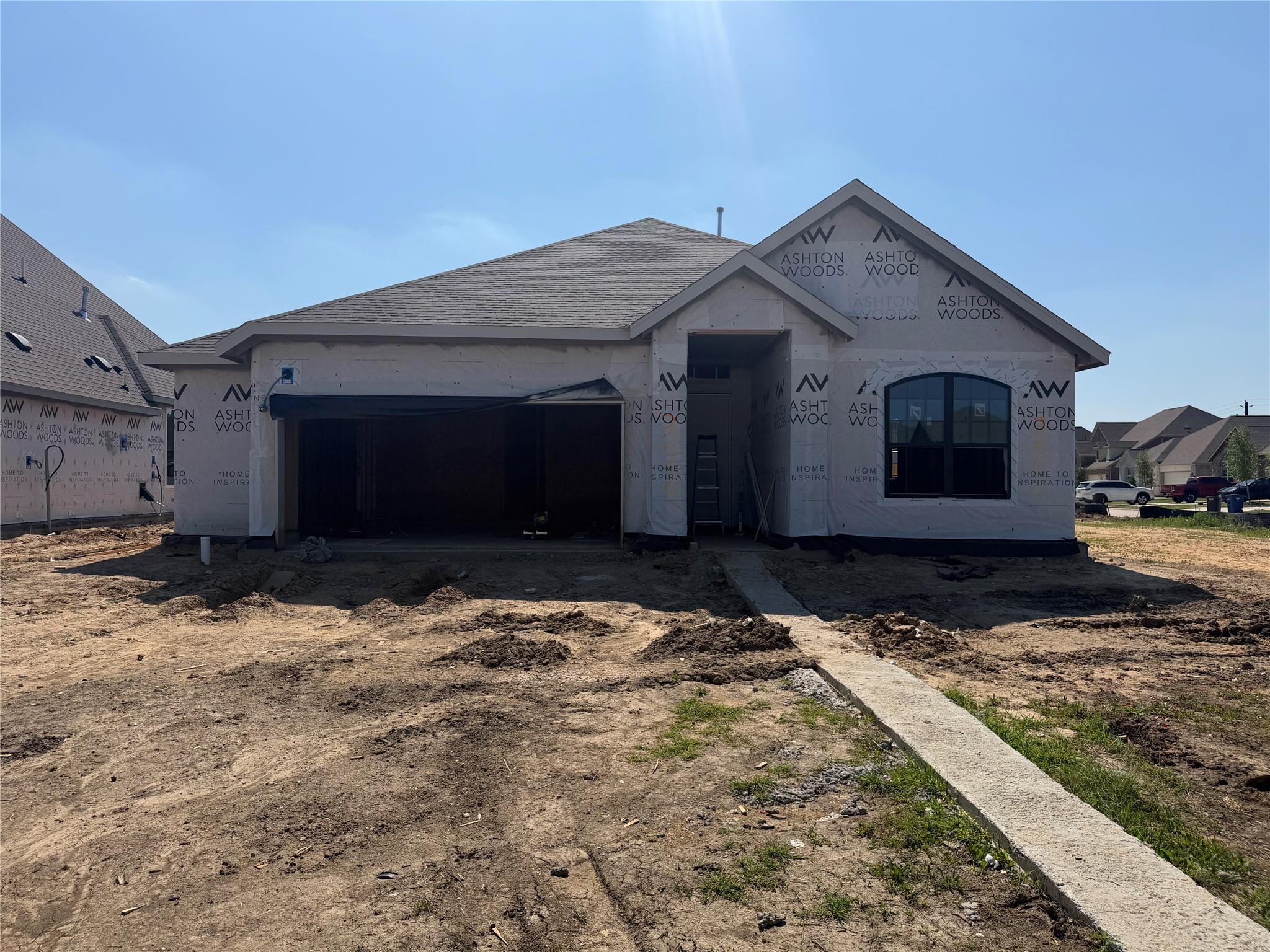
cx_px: 635
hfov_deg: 71.6
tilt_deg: -0.1
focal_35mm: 24
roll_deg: -0.4
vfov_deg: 56.8
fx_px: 881
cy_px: 476
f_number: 1.78
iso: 80
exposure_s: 1/9091
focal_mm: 6.76
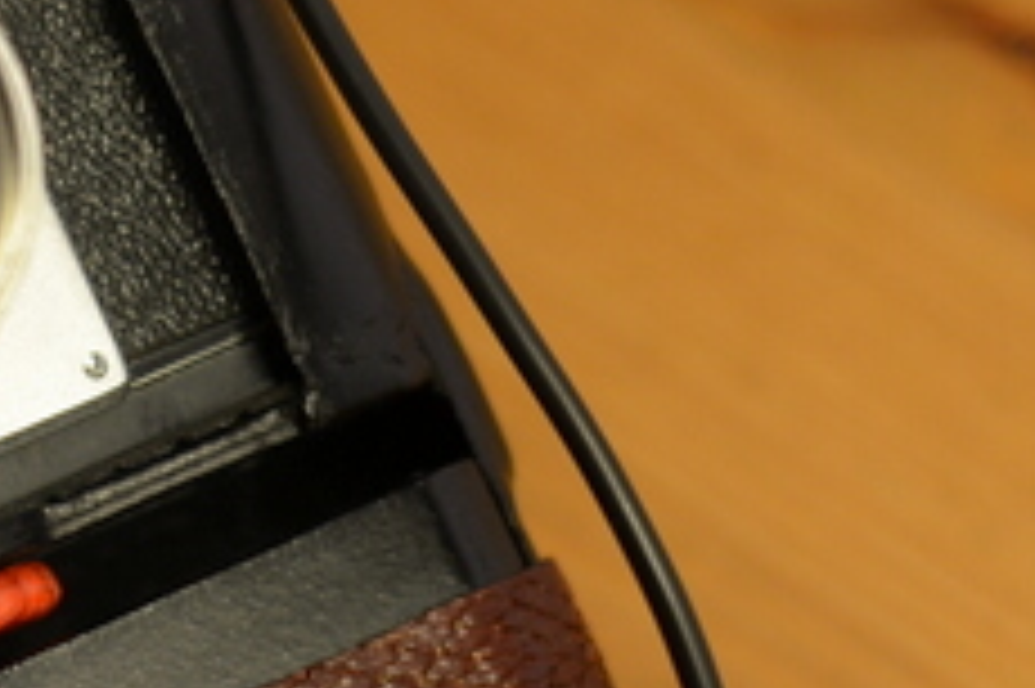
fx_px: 4999
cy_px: 746
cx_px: -356
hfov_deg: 11.5
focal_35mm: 174
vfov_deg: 7.8
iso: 640
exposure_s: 1/160
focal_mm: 50
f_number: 2.8
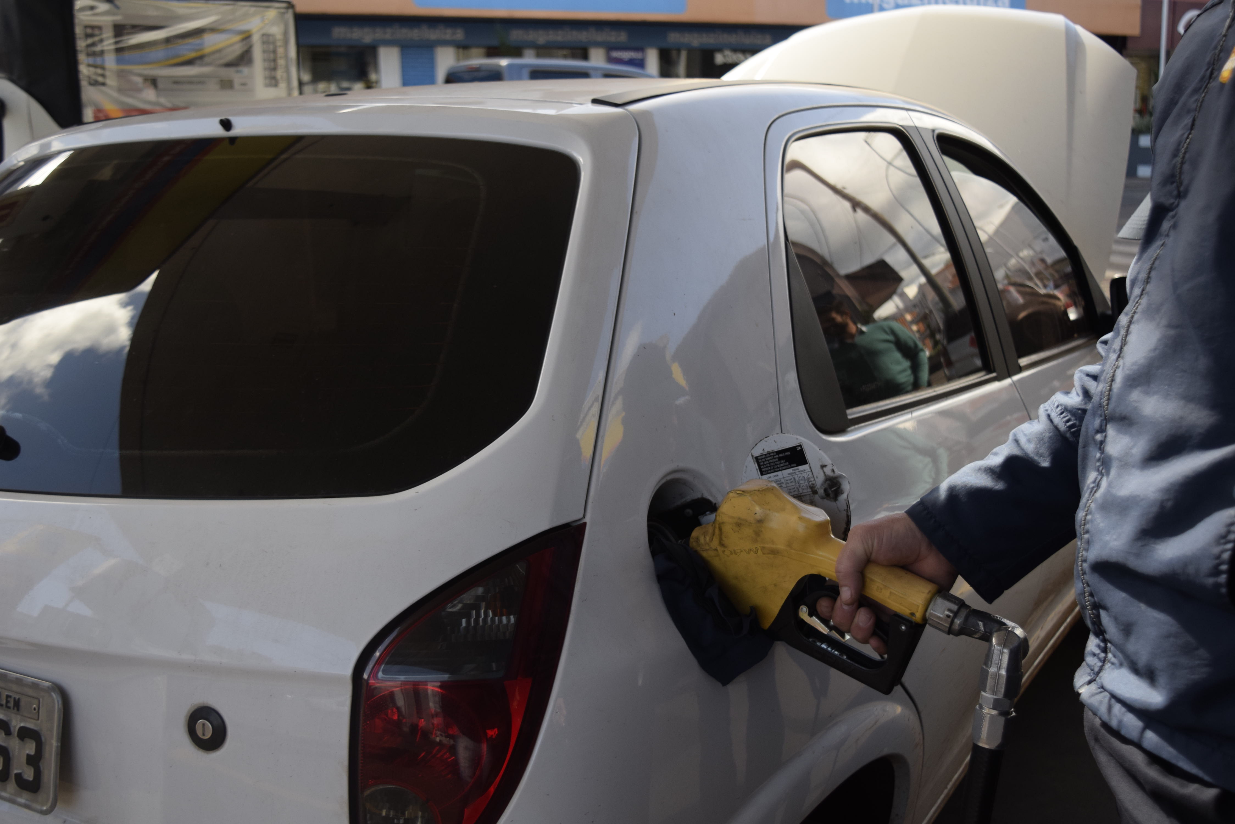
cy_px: 412
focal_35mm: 40
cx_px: 618
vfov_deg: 33.0
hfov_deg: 47.9
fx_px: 1390
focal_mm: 27
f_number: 4
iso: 450
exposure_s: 1/800
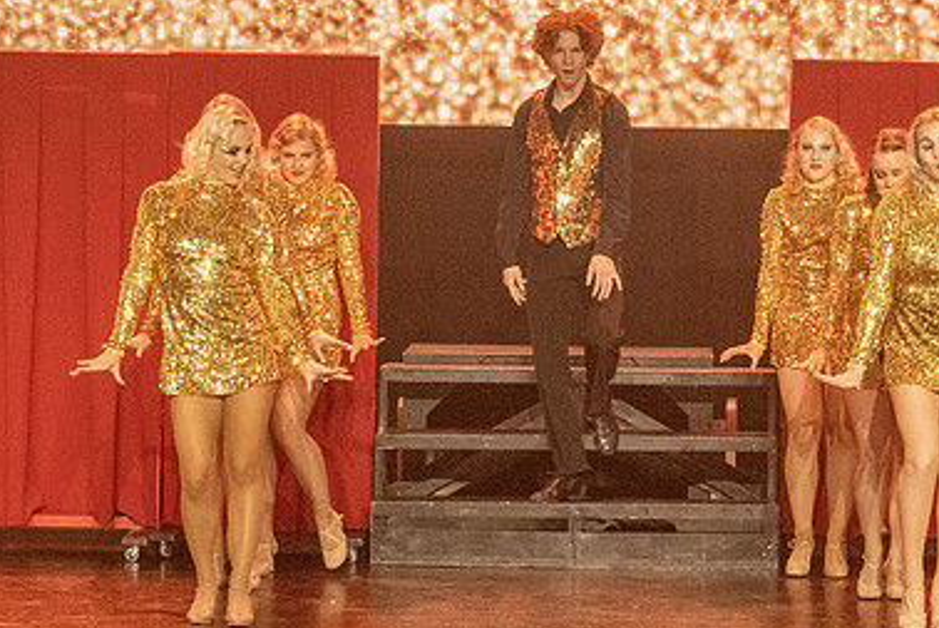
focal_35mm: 167
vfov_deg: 8.2
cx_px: 587
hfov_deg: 12.3
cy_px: 393
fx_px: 4361
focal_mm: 52
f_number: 4
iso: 7200
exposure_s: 1/200
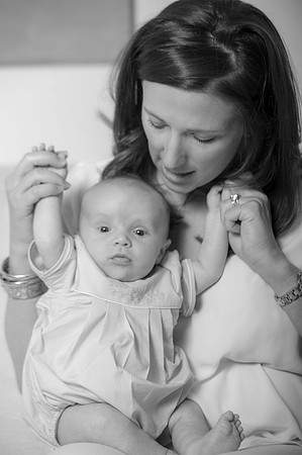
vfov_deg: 15.2
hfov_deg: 10.1
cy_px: 228
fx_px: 1703
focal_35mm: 135
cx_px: 151
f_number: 4.5
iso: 250
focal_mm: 135
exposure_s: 1/200
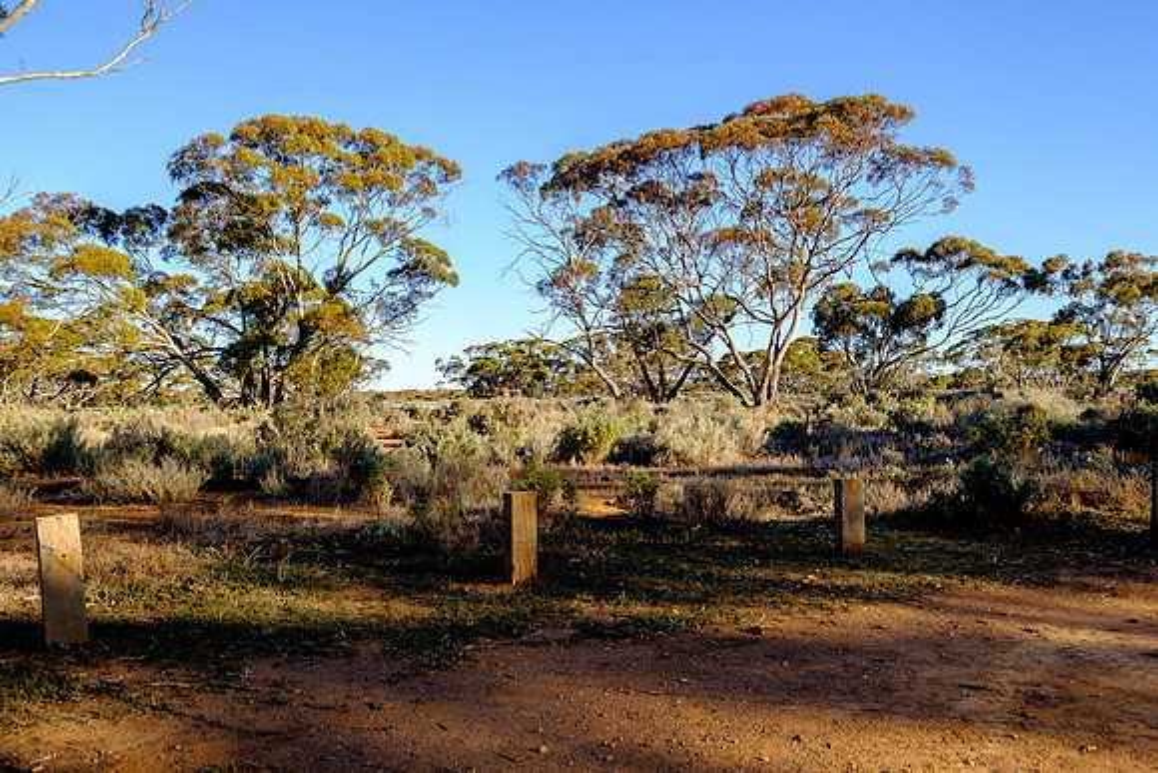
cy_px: 386
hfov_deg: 61.9
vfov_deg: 43.6
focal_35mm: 30
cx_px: 579
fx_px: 965
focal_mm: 20
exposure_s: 1/220
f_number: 5.6
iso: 200
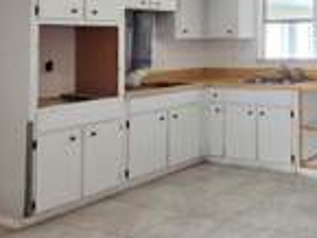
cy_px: 24
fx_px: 394
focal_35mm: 43
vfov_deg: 32.0
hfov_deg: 35.0
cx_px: 378
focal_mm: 2.2
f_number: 1.9
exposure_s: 1/120
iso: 160
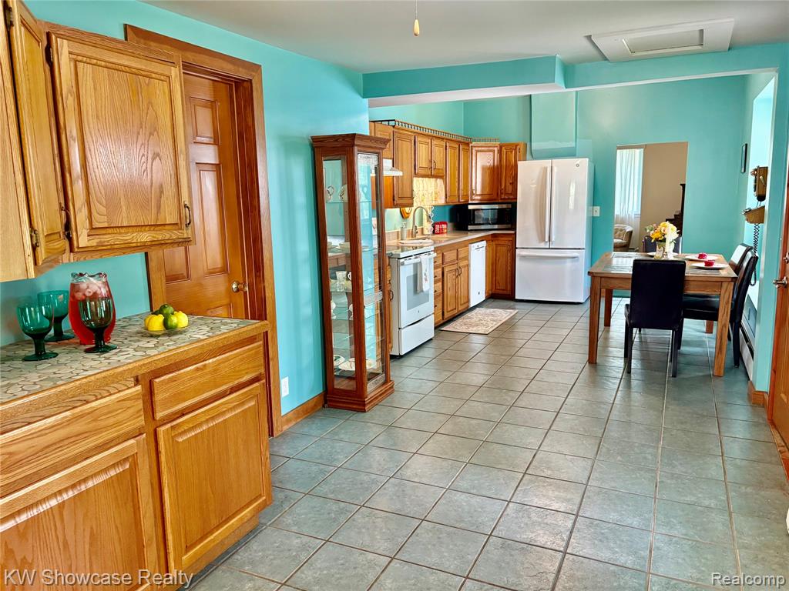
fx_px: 593
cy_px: 296
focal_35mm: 26
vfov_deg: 53.1
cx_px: 394
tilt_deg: -8.5
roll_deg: +1.6
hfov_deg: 67.3
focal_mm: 5.96
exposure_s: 1/60
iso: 200
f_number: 1.6
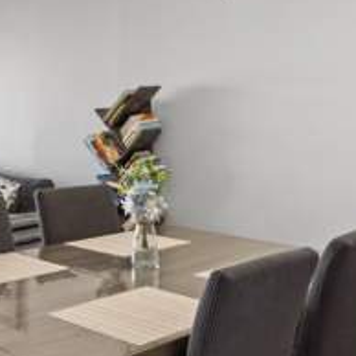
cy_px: 111
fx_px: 652
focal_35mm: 56
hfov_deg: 28.0
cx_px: -29
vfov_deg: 30.3
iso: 250
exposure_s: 1/20
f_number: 4.5
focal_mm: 16
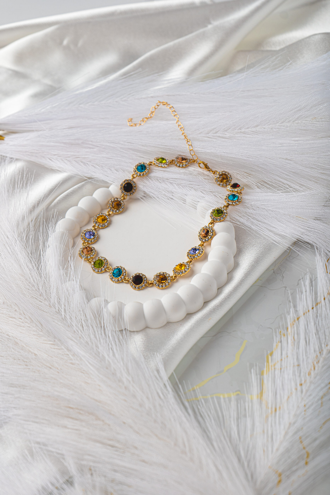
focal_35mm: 60
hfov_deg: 22.6
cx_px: 165
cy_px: 248
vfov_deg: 33.4
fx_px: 825
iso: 400
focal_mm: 60
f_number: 7.1
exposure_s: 1/160
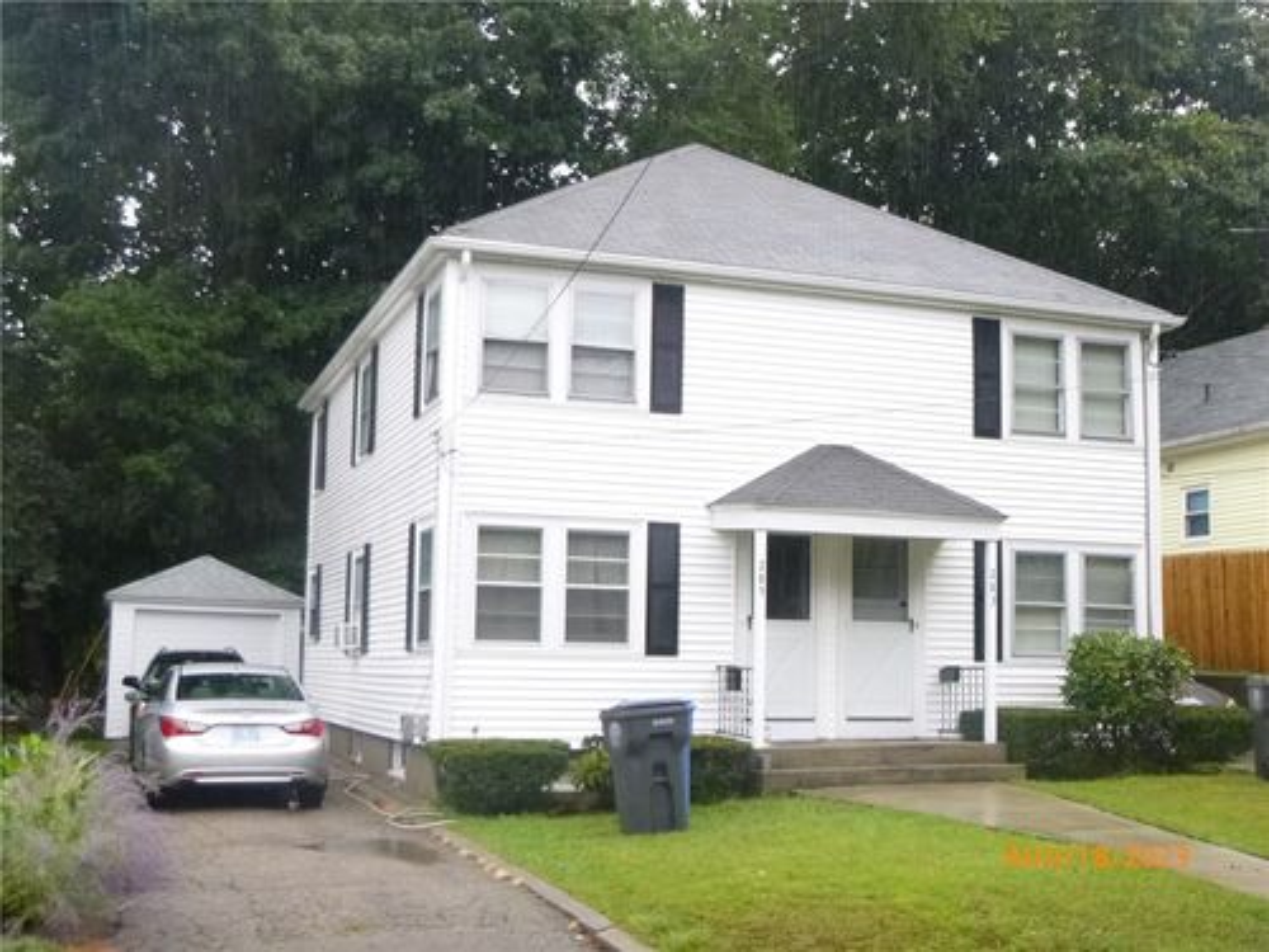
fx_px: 1613
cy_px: 476
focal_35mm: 44
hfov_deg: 42.9
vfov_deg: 32.9
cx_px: 634
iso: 400
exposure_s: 1/80
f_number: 4.7
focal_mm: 7.9
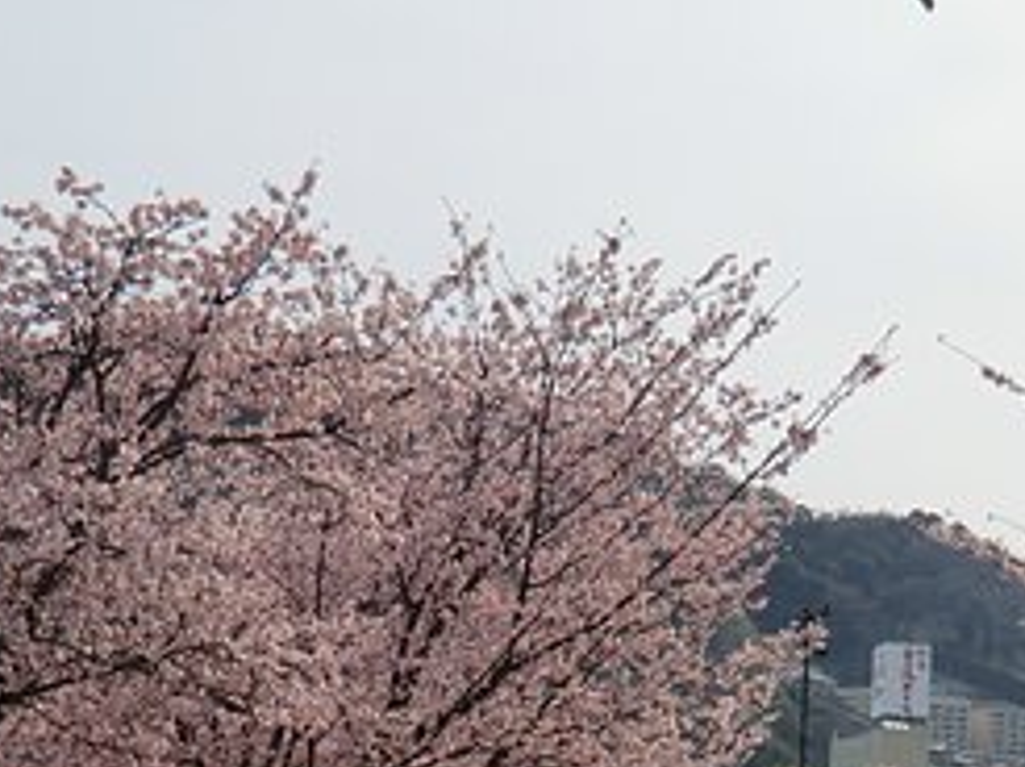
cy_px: 763
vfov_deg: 14.8
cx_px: 671
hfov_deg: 20.0
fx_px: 2899
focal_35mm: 98
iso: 64
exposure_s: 1/1000
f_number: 4
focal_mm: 8.4
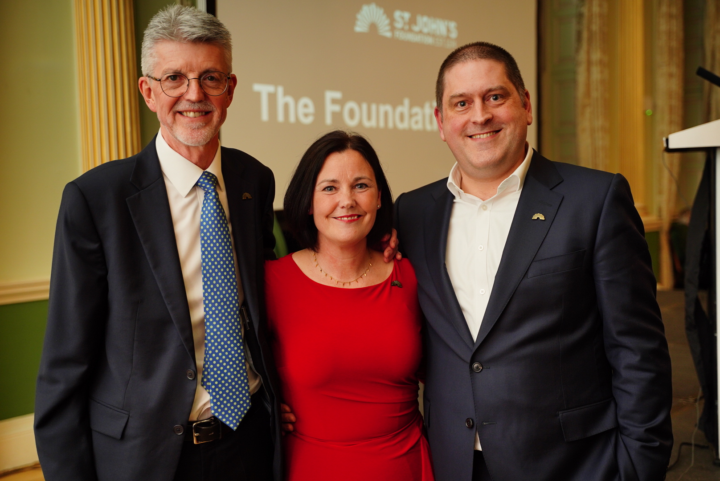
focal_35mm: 44
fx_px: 881
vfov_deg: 30.6
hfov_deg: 44.5
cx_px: 360
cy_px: 240
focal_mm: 44
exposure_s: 1/250
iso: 640
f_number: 2.8
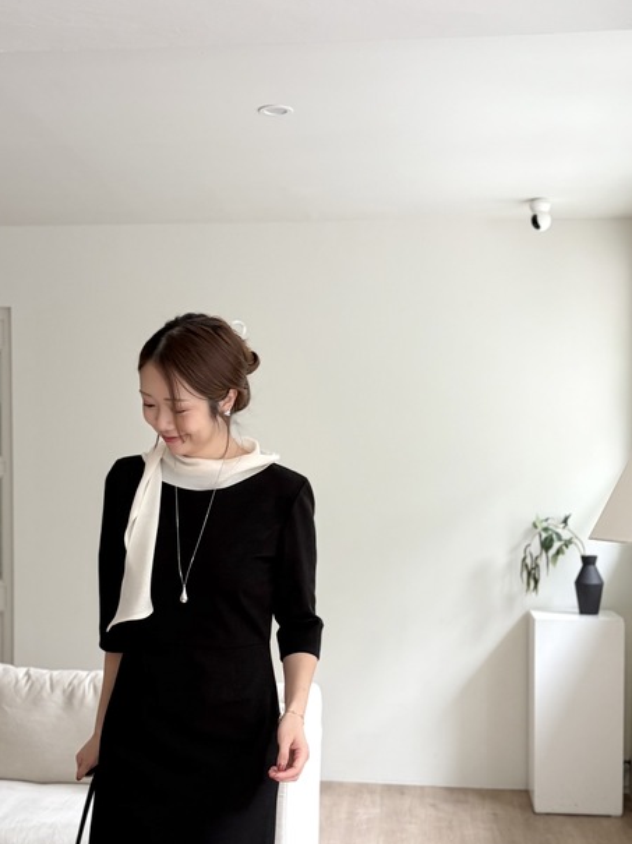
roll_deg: -0.8
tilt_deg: -3.5
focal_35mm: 43
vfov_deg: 42.9
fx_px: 1048
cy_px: 600
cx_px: 296
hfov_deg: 33.6
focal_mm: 5.96
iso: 125
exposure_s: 1/69
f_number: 1.6
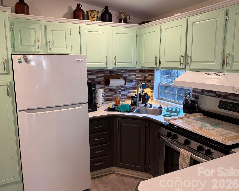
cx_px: 103
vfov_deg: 53.2
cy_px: 90
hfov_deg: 63.8
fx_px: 191
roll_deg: +1.4
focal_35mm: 27
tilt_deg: -8.1
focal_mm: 6.76
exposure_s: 1/60
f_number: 1.78
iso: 125
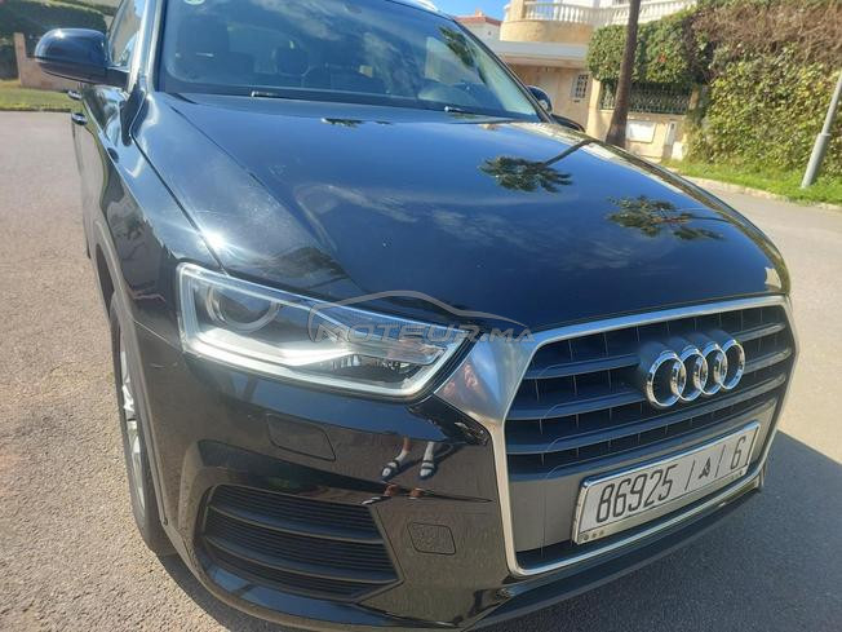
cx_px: 421
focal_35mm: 23
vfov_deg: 58.9
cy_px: 316
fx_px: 559
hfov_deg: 73.9
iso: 25
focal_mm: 5.06
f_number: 1.8
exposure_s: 1/223
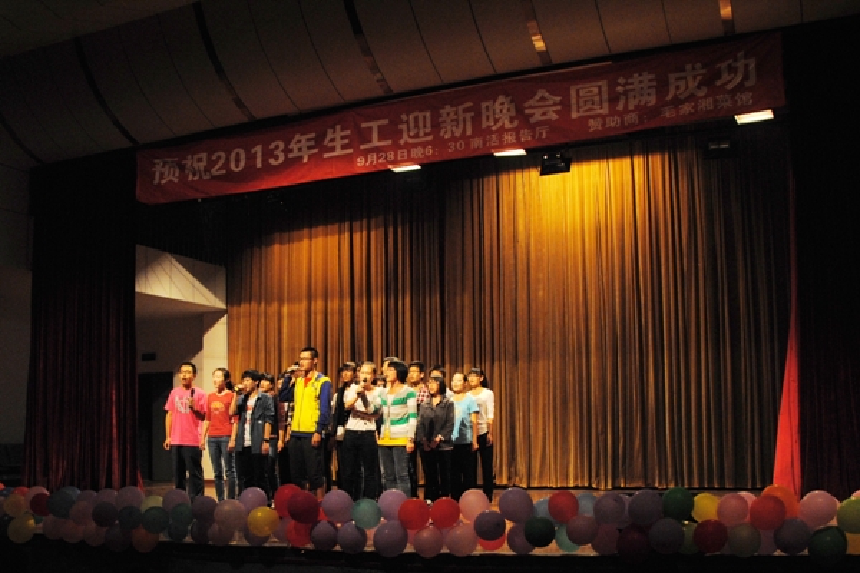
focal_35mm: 27
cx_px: 430
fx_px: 645
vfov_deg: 47.9
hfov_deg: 67.4
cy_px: 286
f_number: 3.5
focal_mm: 18
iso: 400
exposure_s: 1/30
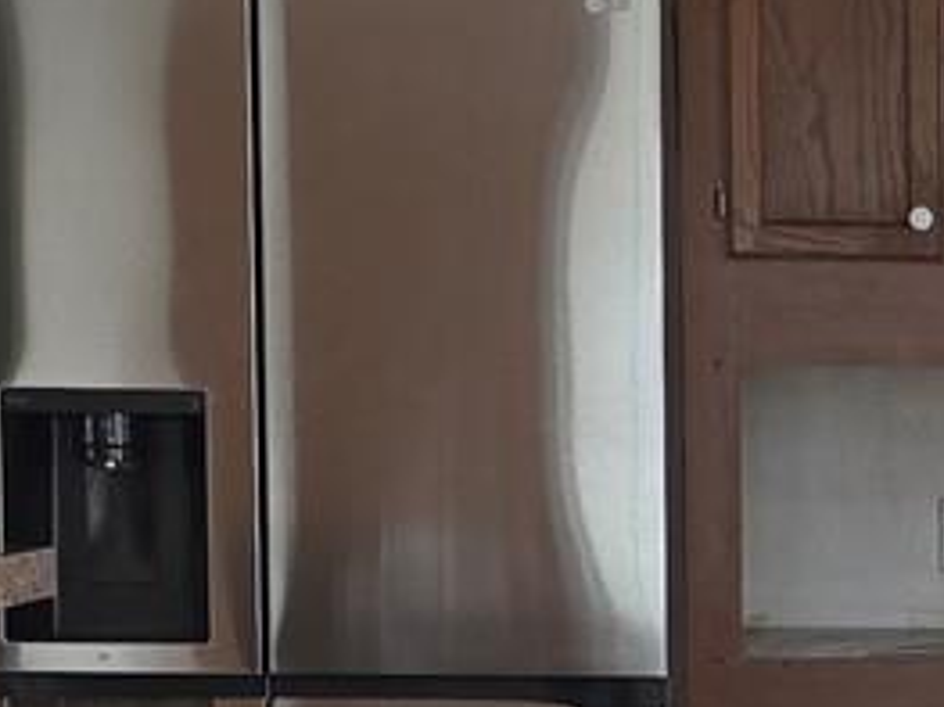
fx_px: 3816
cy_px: 868
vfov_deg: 10.4
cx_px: 1242
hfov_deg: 13.6
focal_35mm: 140
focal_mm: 6.3
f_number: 1.7
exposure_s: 1/60
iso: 80
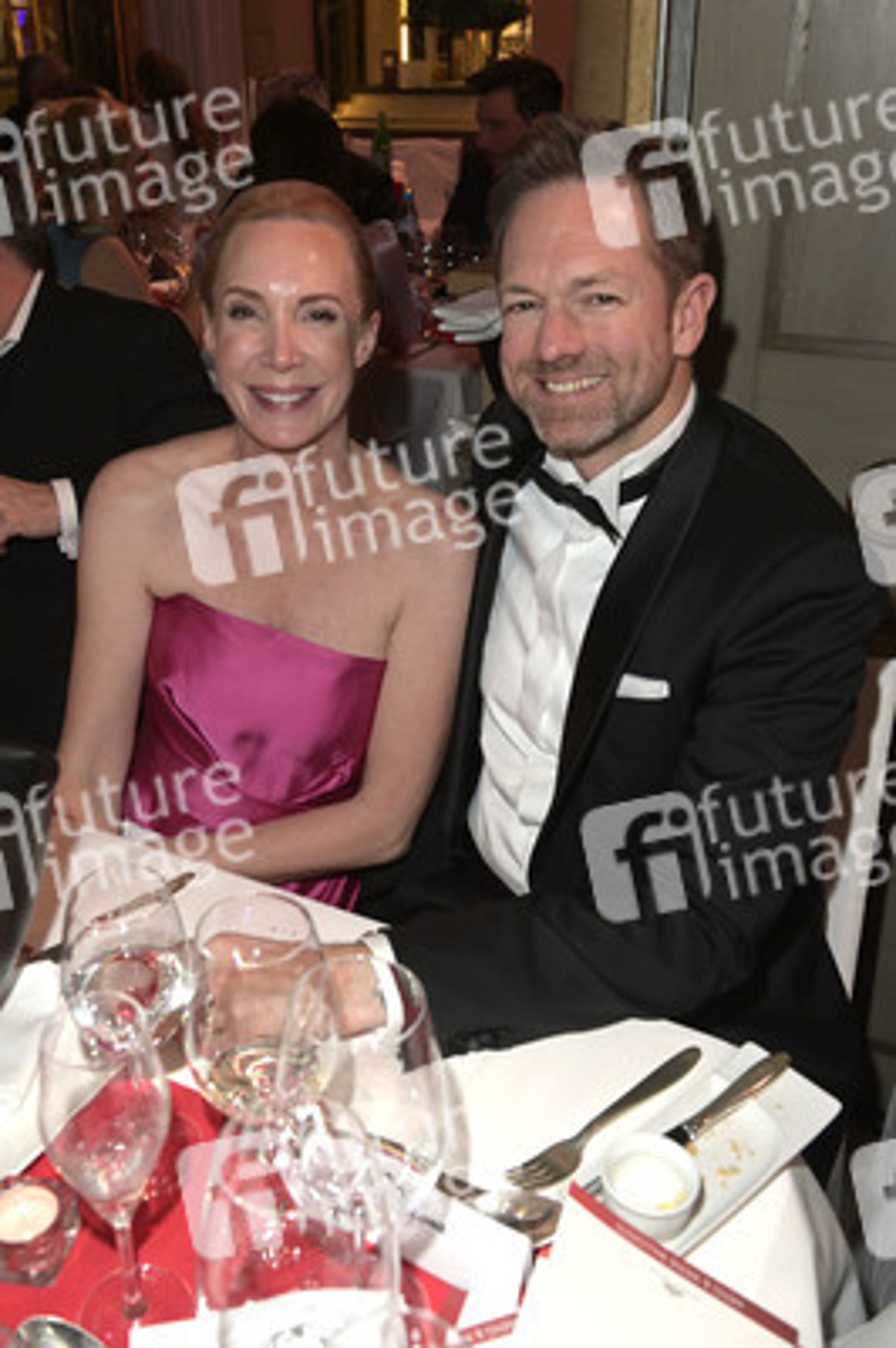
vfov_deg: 58.8
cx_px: 448
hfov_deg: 41.0
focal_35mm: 32
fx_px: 1197
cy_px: 674
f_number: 5.6
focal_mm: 32
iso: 1000
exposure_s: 1/100
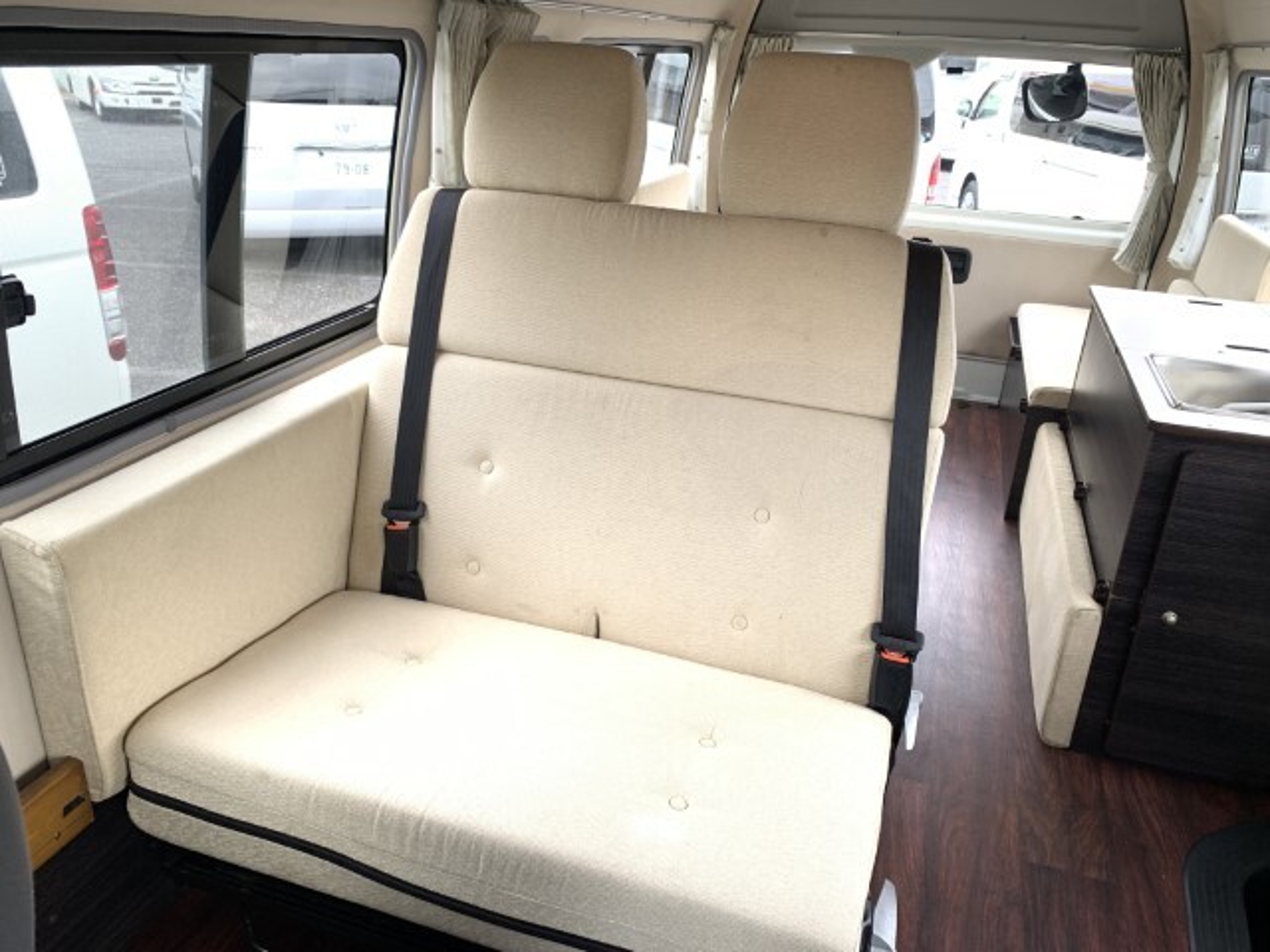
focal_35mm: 26
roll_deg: -4.7
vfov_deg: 53.1
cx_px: 635
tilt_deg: -22.7
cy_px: 476
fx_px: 954
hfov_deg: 67.3
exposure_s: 1/121
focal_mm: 4.25
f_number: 1.8
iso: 64
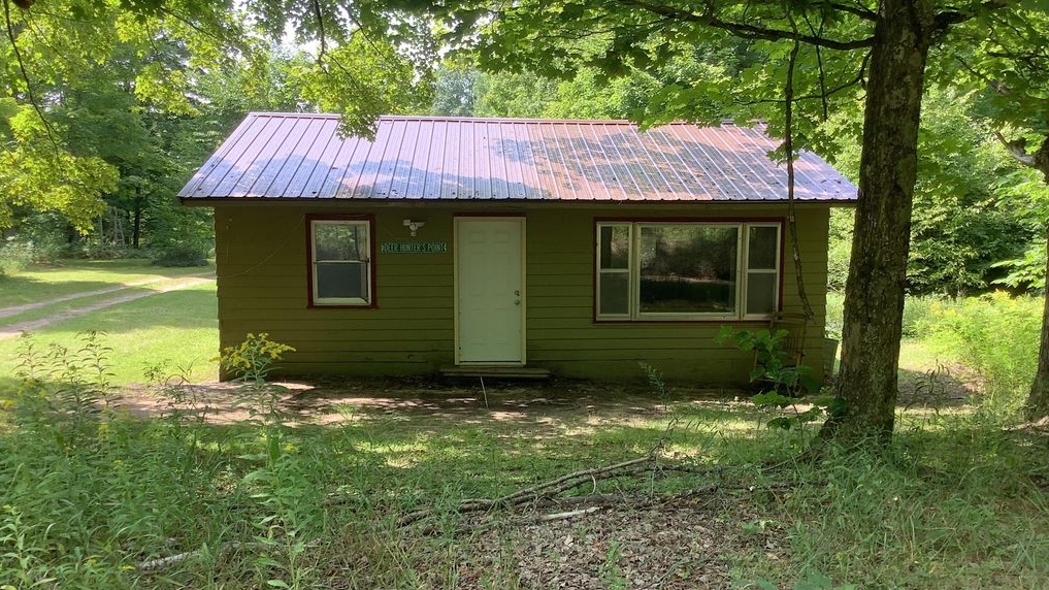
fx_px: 946
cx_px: 522
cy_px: 330
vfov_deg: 34.6
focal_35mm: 34
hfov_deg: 58.0
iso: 40
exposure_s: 1/120
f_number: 2.4
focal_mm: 3.3
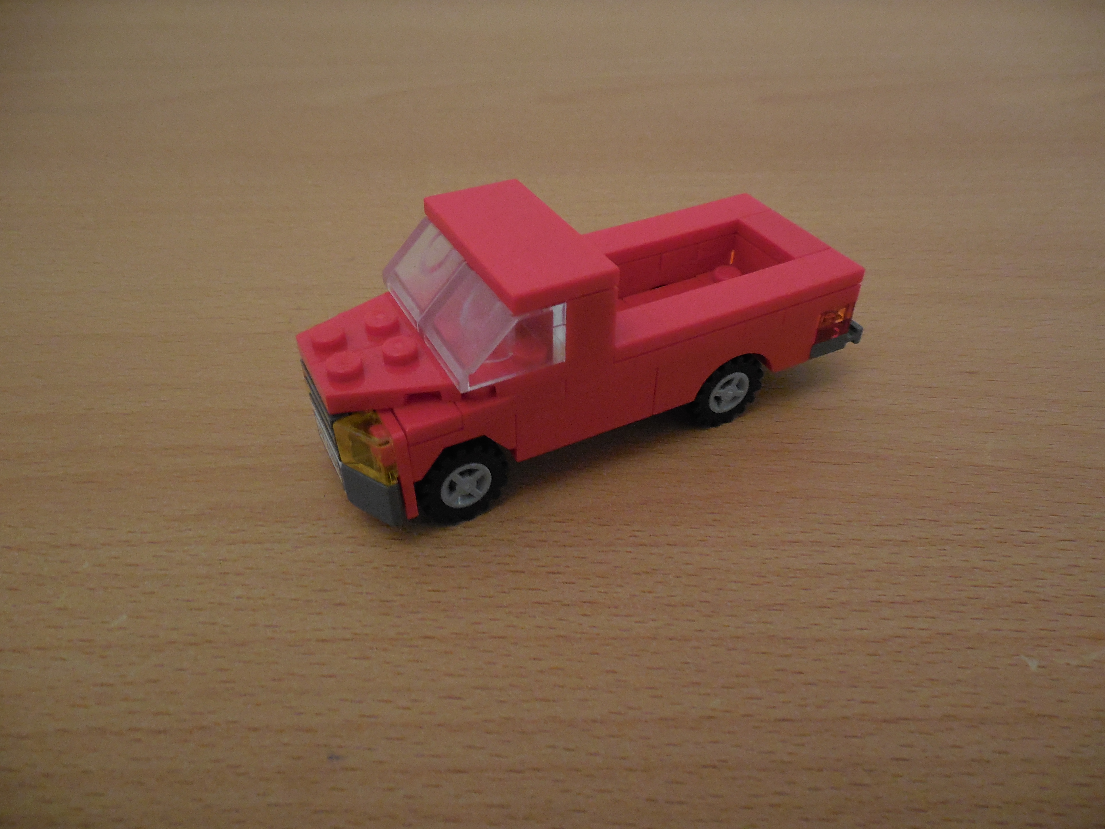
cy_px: 414
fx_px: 798
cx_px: 552
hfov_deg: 69.4
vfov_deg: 54.9
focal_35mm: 25
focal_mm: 4.5
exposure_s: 1/15
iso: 800
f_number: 3.3
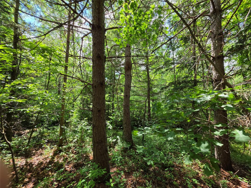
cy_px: 94
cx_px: 126
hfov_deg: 106.2
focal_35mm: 13
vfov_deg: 89.9
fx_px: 94
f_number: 1.9
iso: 32
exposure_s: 1/280
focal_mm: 2.2
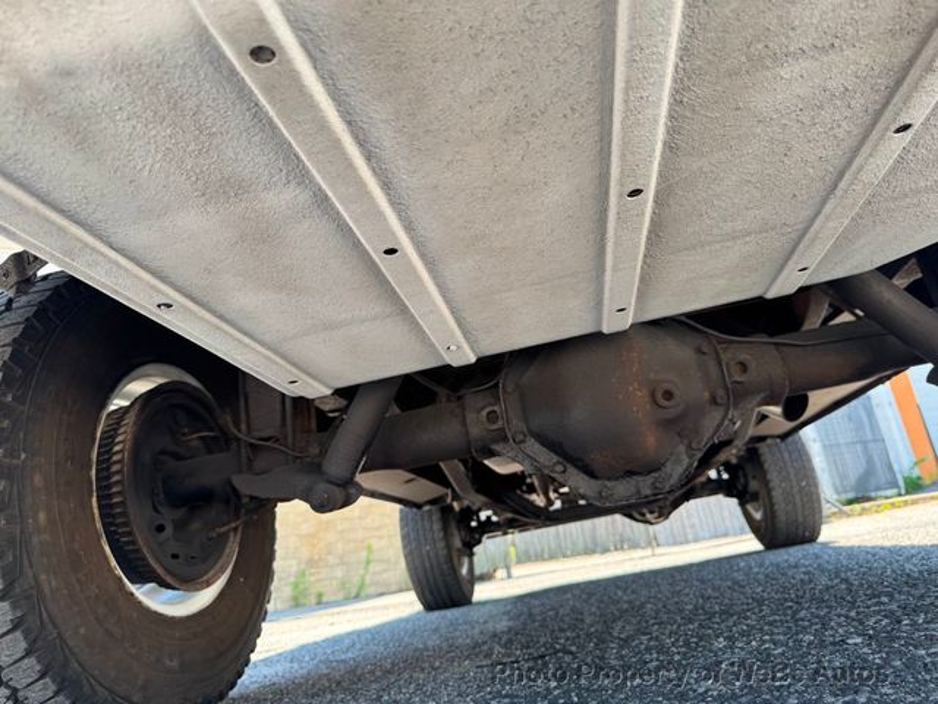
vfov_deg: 56.8
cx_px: 469
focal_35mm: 24
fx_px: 650
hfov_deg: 71.6
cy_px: 352
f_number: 1.78
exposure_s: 1/171
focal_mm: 6.76
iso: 64
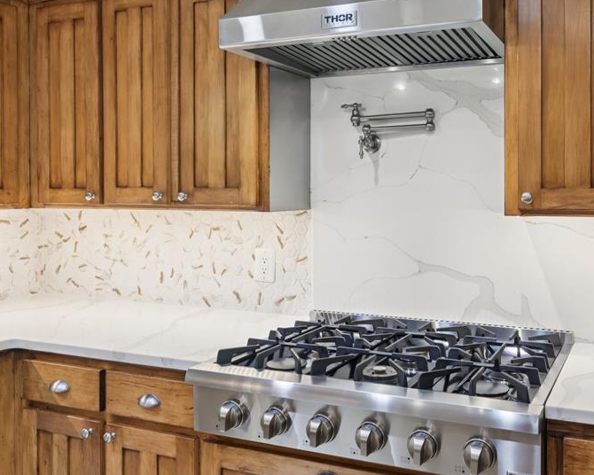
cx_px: 385
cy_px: 191
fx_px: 593
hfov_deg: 52.4
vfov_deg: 43.5
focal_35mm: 34
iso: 400
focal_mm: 23.5
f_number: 8
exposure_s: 1/13
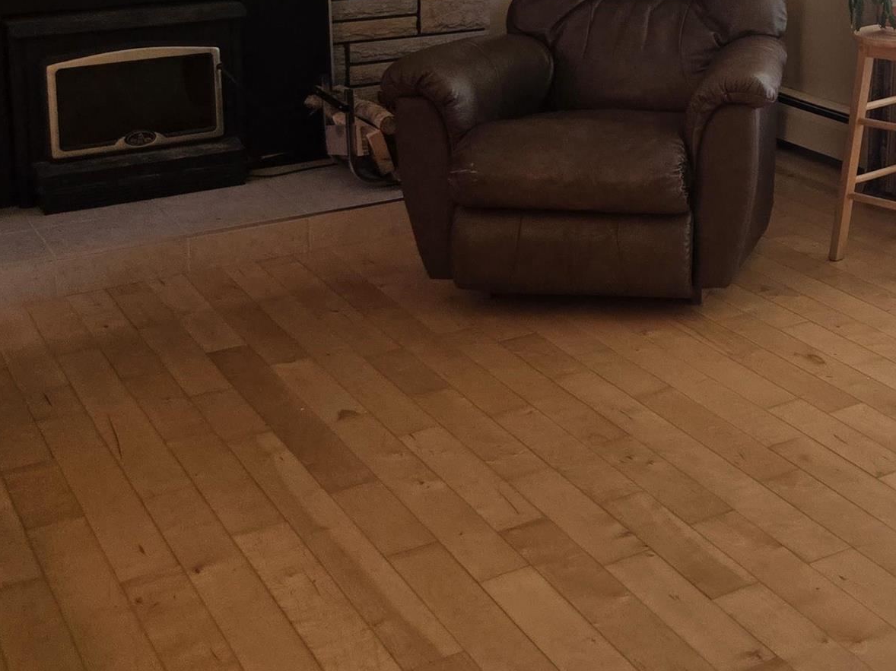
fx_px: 1553
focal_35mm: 60
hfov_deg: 29.9
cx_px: 910
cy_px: -69
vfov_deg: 23.0
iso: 125
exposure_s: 1/120
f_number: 1.8
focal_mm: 5.4
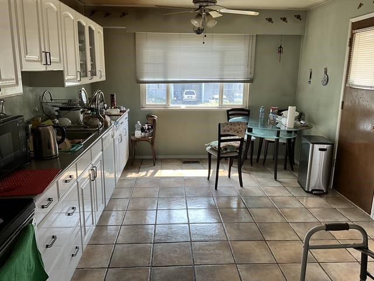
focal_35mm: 29
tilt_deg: -13.0
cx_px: 187
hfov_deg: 61.7
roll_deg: -0.5
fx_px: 313
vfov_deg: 48.2
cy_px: 140
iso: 40
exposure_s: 1/122
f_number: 1.8
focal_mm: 3
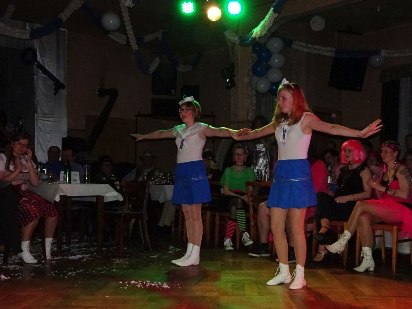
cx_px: 249
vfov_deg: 35.0
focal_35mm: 41
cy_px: 191
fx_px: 488
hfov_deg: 45.5
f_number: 4
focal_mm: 5.43
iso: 800
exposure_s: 1/320
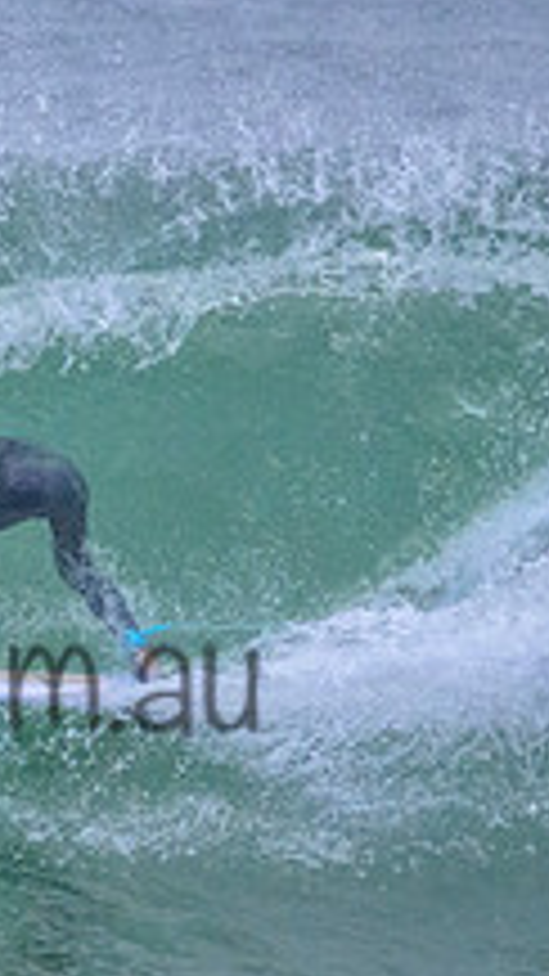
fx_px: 58071
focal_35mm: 2243
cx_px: -216
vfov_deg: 1.0
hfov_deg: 0.5
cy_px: 627
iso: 8000
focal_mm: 800
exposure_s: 1/2000
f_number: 11
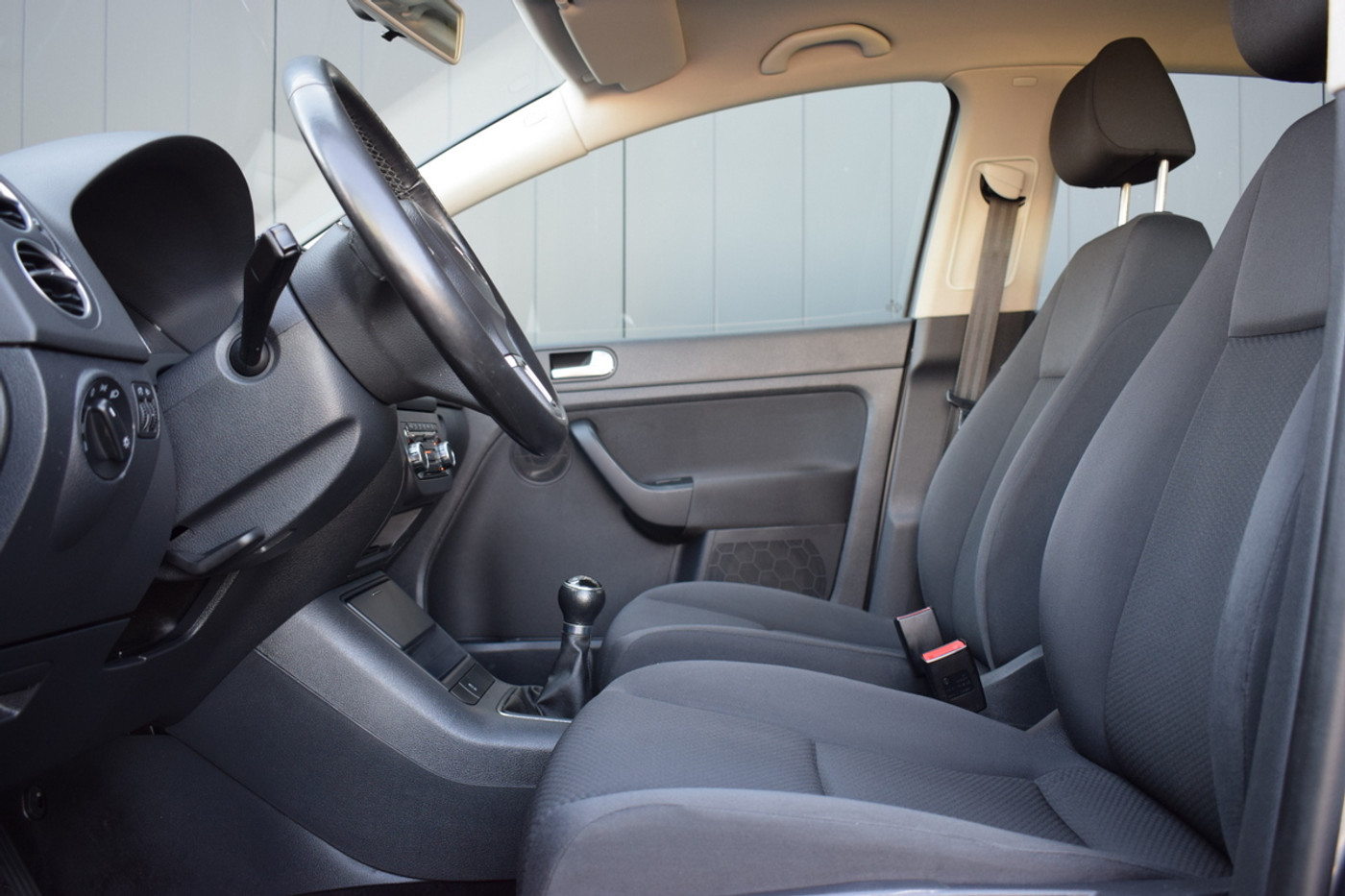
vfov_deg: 40.0
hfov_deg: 57.2
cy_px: 448
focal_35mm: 33
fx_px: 1233
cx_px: 672
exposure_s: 1/60
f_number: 4
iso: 560
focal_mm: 22
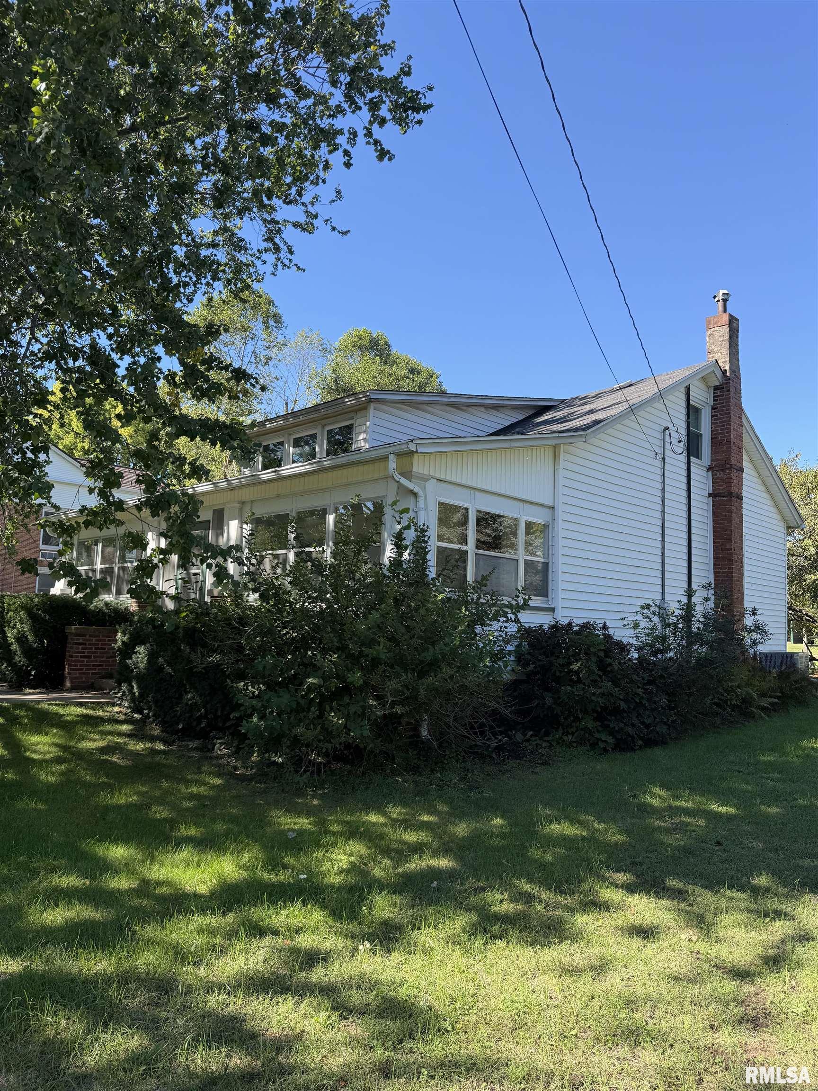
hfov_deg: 56.8
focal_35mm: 24
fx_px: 756
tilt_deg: +5.5
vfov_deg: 71.6
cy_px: 546
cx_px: 409
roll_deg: -0.7
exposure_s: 1/1292
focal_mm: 6.76
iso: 80
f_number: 1.78
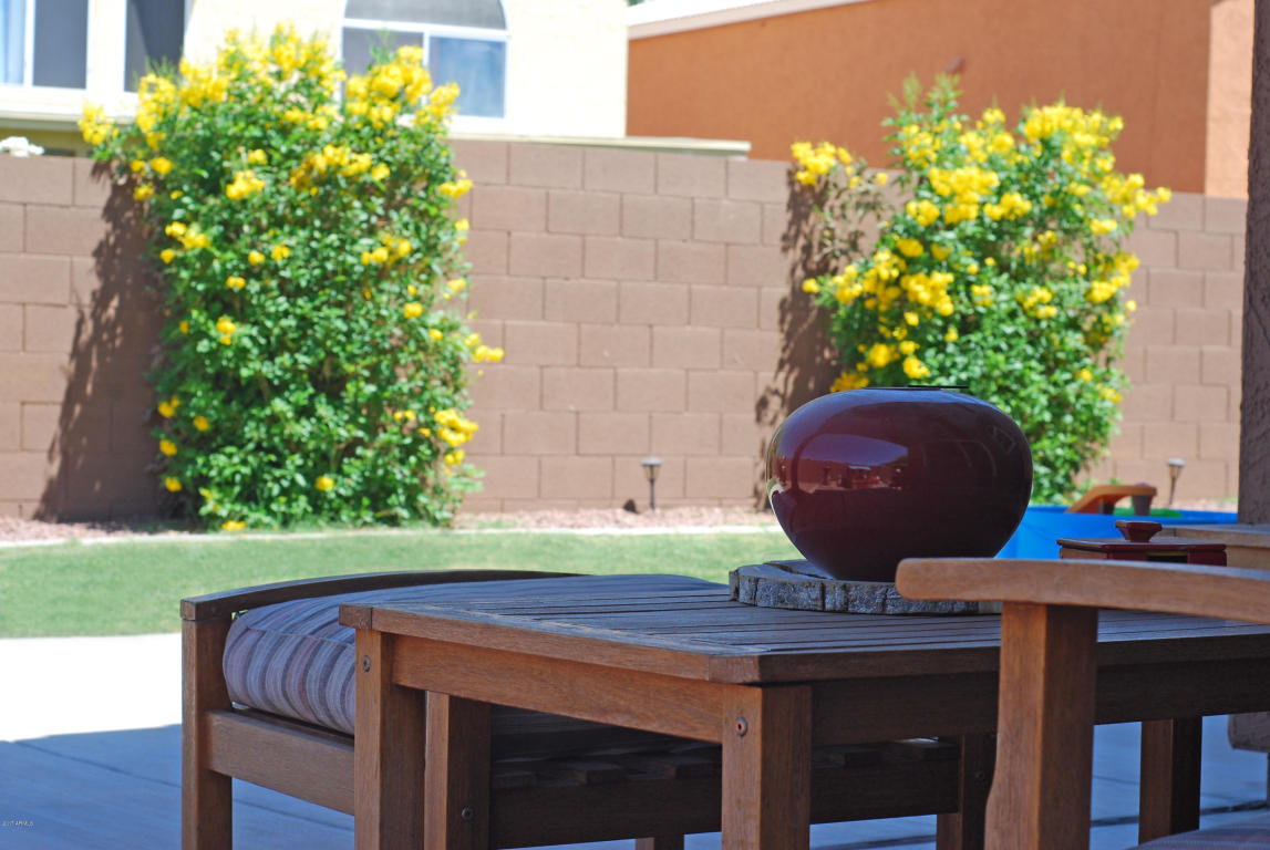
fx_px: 2649
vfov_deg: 18.2
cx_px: 635
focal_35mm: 75
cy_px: 425
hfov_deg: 27.0
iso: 200
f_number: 9
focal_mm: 50
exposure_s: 1/160
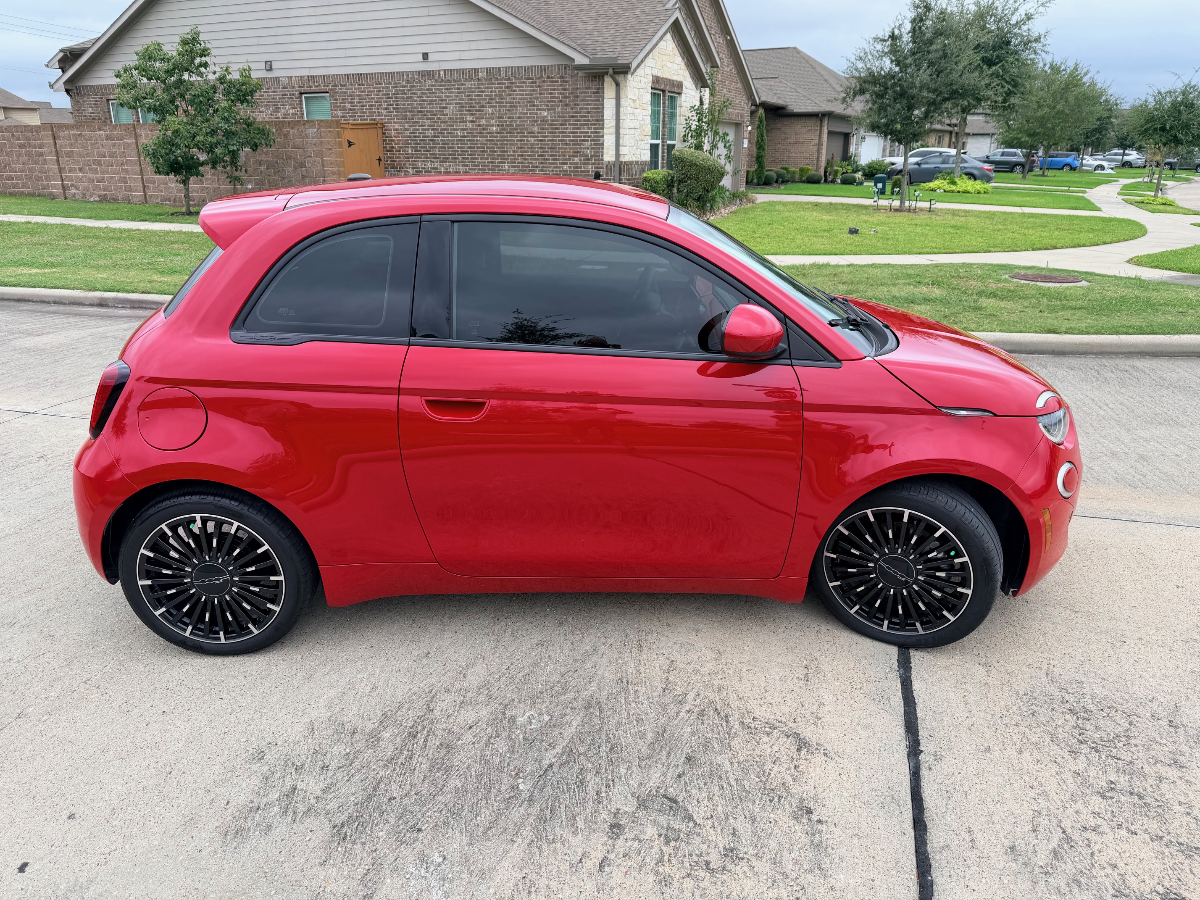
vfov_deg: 56.8
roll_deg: +0.3
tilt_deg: -19.0
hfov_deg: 71.6
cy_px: 450
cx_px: 600
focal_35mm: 24
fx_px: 832
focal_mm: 6.76
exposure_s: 1/831
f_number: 1.78
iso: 80
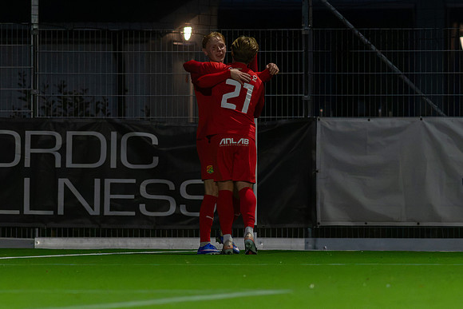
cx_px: 232
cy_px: 154
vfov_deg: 2.2
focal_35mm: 638
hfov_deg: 3.2
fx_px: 8212
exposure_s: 1/800
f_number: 3.5
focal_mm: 300
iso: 8000
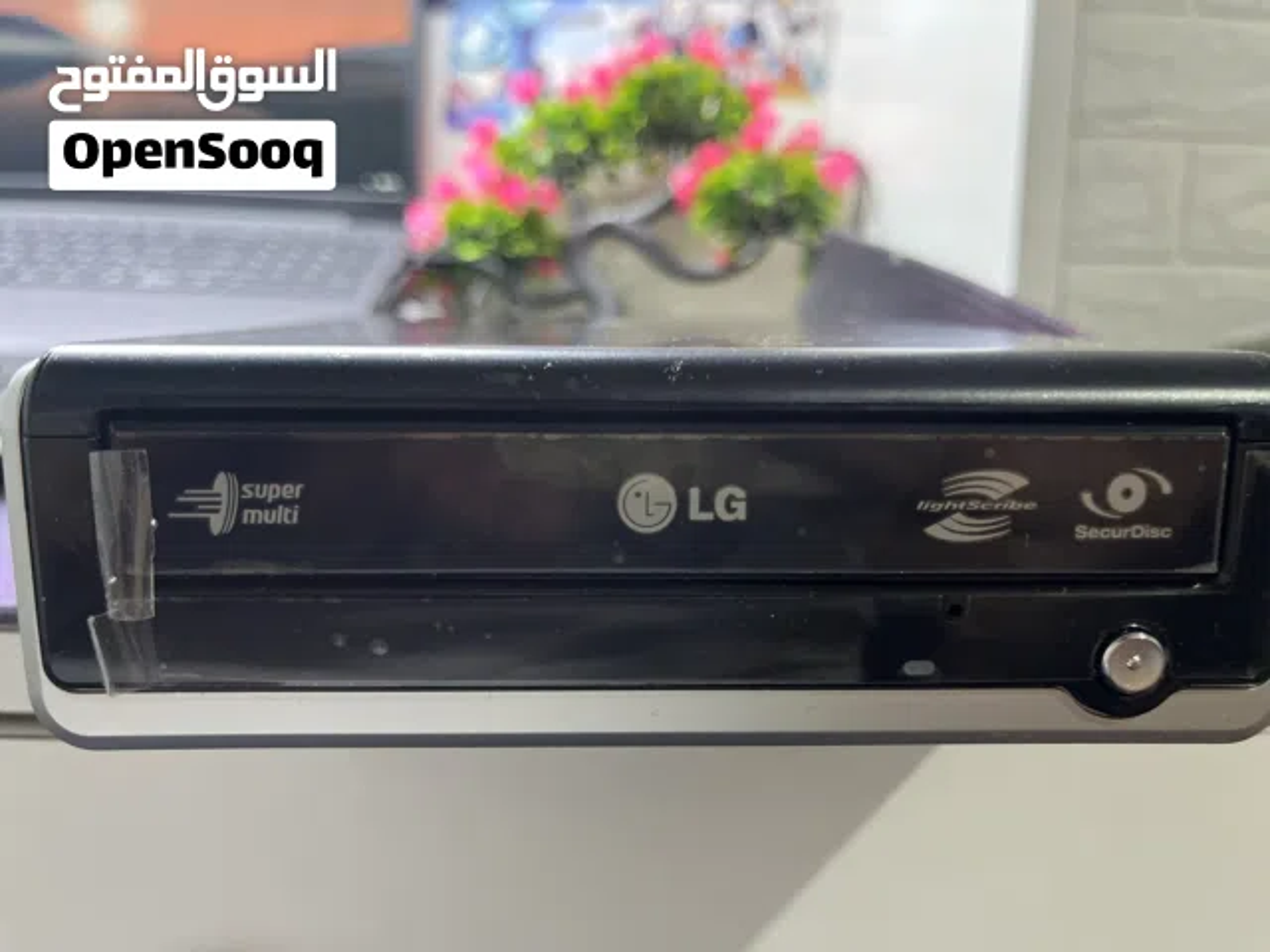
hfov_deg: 67.3
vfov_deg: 53.1
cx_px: 635
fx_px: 954
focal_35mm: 26
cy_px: 476
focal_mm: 5.1
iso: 400
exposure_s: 1/50
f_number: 1.6
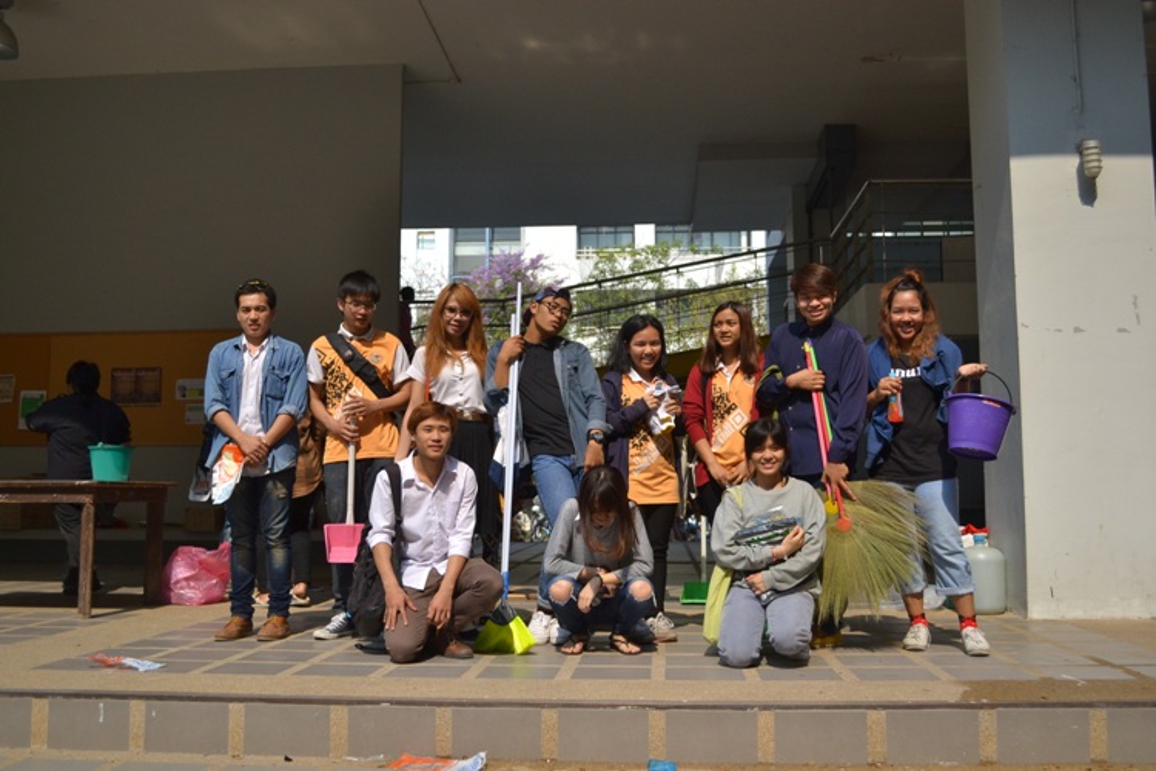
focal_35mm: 33
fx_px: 1060
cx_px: 578
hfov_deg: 57.2
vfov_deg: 40.0
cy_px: 386
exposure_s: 1/3200
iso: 400
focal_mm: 22
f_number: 4
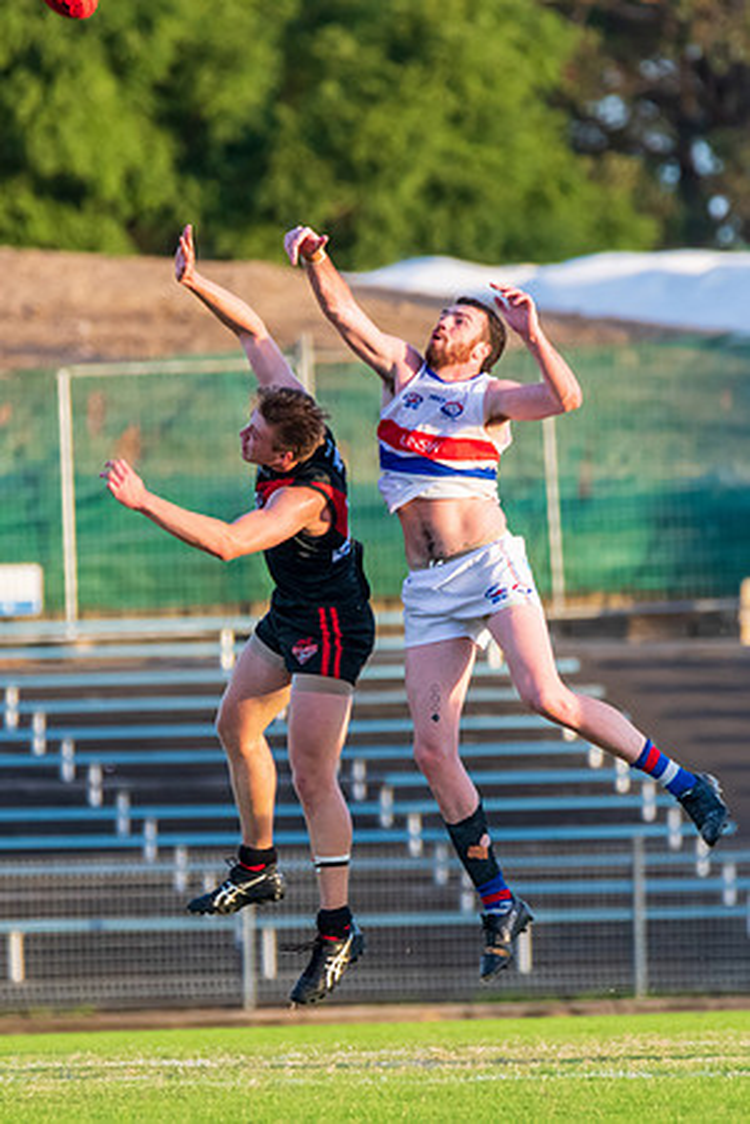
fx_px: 23578
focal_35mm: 755
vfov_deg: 2.7
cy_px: 615
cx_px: 336
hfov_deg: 1.8
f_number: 6.3
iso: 1250
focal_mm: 460
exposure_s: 1/800
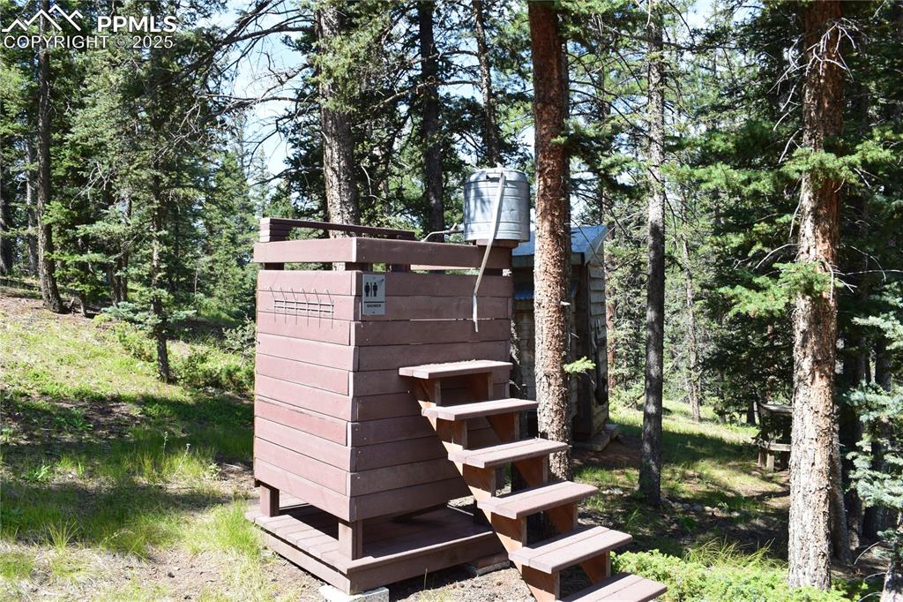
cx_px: 452
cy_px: 301
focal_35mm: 30
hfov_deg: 61.9
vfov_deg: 43.6
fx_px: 752
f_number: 10
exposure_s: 1/200
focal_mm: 20
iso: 400
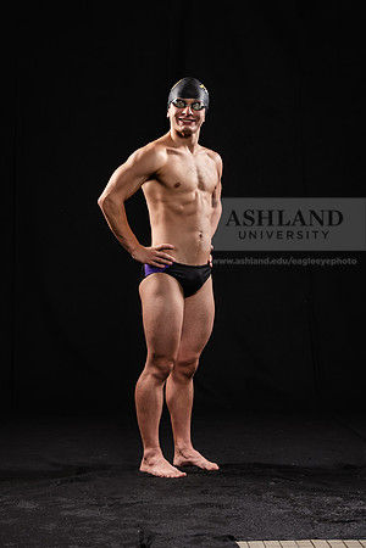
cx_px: 183
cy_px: 274
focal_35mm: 98
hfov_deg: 14.0
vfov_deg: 20.8
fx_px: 1494
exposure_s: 1/200
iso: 400
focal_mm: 98
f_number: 6.3
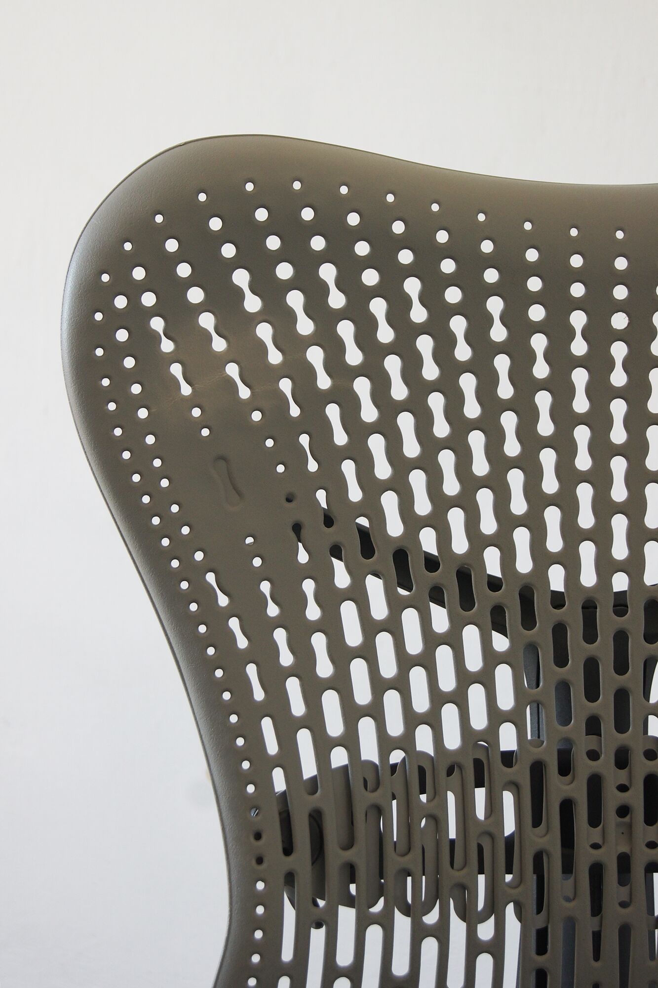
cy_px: 494
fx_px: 1851
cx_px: 329
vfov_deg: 29.9
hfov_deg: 20.2
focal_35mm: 68
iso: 400
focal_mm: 45
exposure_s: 1/60
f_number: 5.6
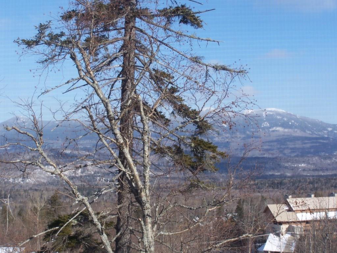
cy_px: 126
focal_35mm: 69
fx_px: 672
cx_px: 168
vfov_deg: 21.3
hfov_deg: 28.2
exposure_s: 1/500
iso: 80
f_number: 3.2
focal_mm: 11.5
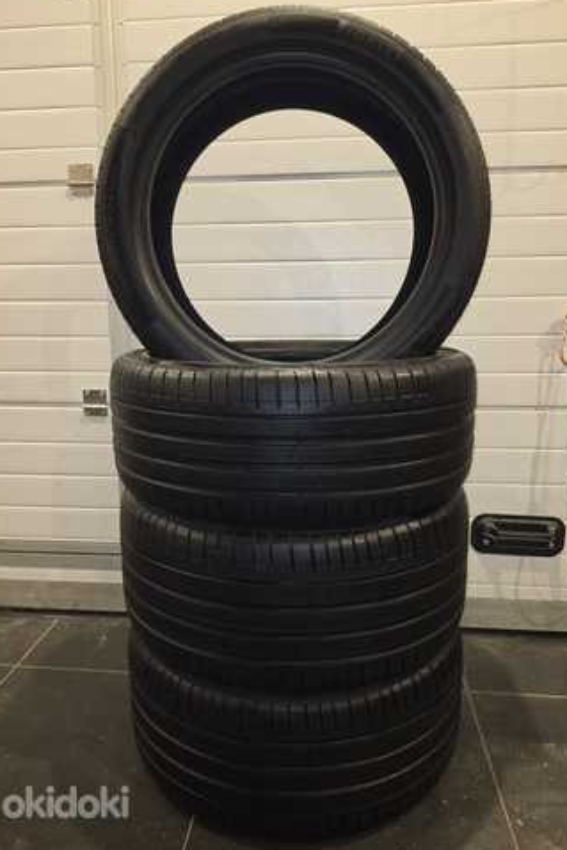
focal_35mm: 25
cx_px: 285
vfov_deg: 71.5
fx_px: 590
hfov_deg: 51.3
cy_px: 420
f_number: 1.4
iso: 1250
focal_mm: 6.5
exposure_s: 1/14.3
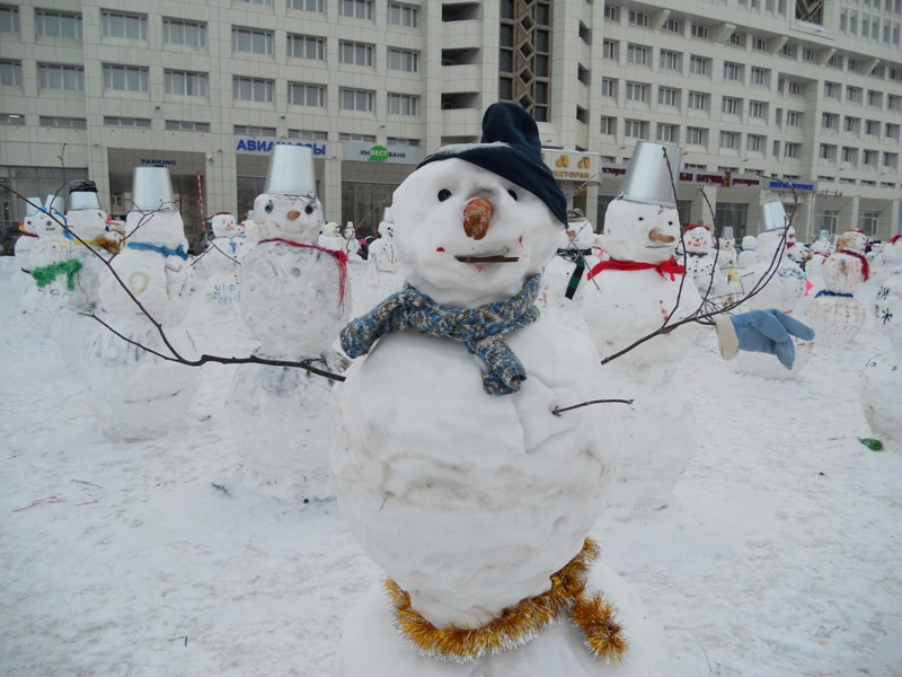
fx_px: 704
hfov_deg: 65.3
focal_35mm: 27
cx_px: 451
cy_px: 338
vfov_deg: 51.4
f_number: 3.2
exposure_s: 1/400
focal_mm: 4.9
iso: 80
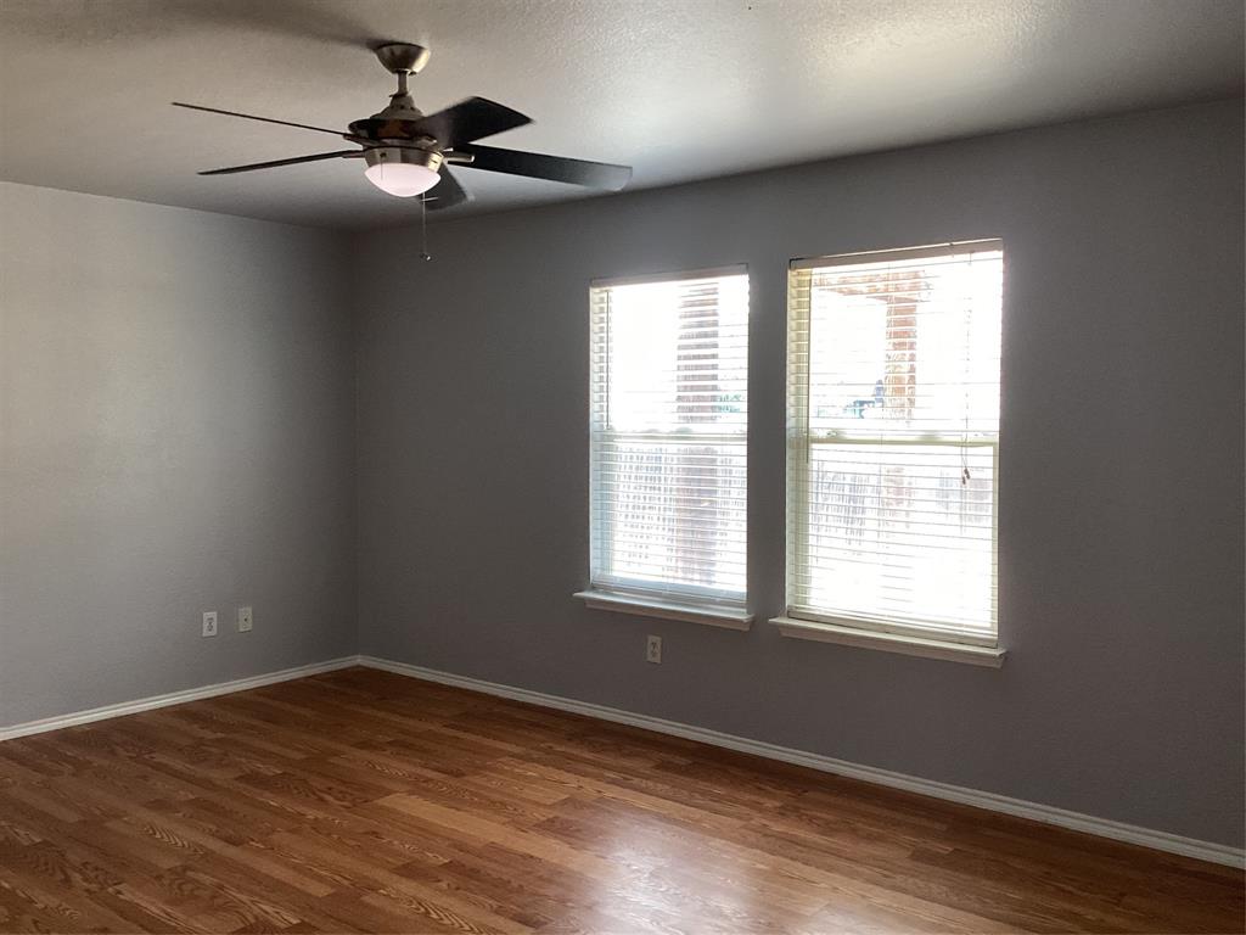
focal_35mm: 31
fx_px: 1116
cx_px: 623
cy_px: 468
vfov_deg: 45.4
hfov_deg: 58.4
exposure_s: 1/120
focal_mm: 3.3
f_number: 2.4
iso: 80
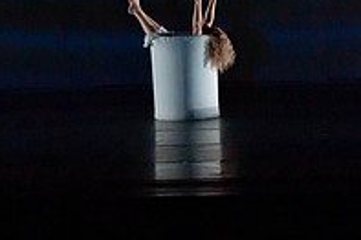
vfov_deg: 3.3
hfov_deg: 5.0
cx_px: 115
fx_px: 4158
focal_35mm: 415
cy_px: -65
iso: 6400
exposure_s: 1/320
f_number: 5
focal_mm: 141
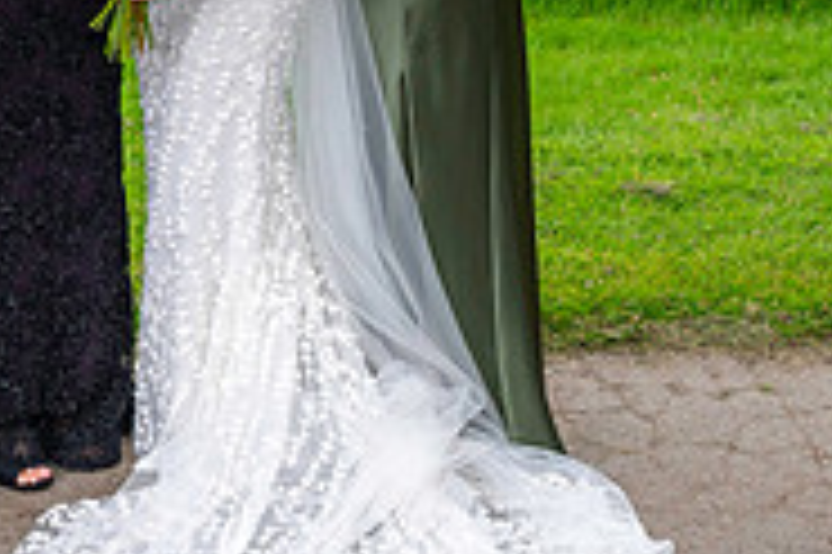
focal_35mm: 100
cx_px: 372
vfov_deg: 13.3
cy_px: -127
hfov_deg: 20.4
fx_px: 2309
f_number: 3.2
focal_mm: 27
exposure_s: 1/3200
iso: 640
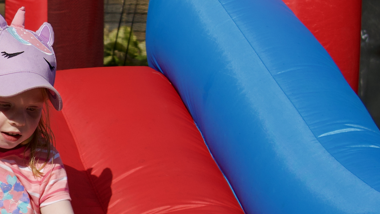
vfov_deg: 10.6
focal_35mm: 114
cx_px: -180
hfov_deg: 17.1
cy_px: 9
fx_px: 1149
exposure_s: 1/1000
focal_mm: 32
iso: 100
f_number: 4
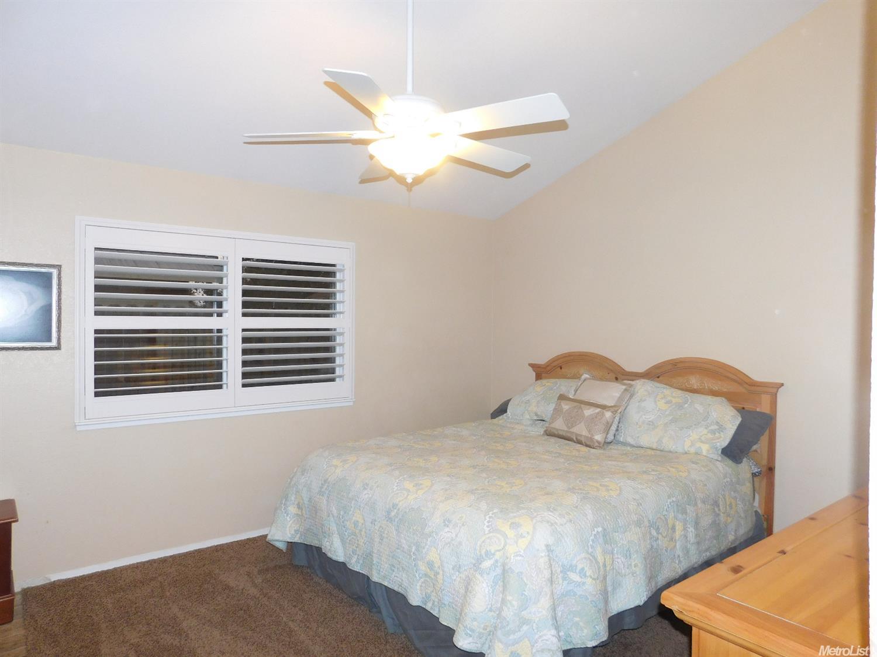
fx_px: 583
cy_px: 328
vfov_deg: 58.9
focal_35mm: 23
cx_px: 438
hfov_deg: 73.9
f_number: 3
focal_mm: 4
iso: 200
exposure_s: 1/30
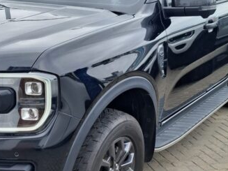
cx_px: 58
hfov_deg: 40.9
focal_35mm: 45
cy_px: 96
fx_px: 296
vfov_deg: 32.1
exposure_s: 1/417
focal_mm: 5.54
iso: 50
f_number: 1.8
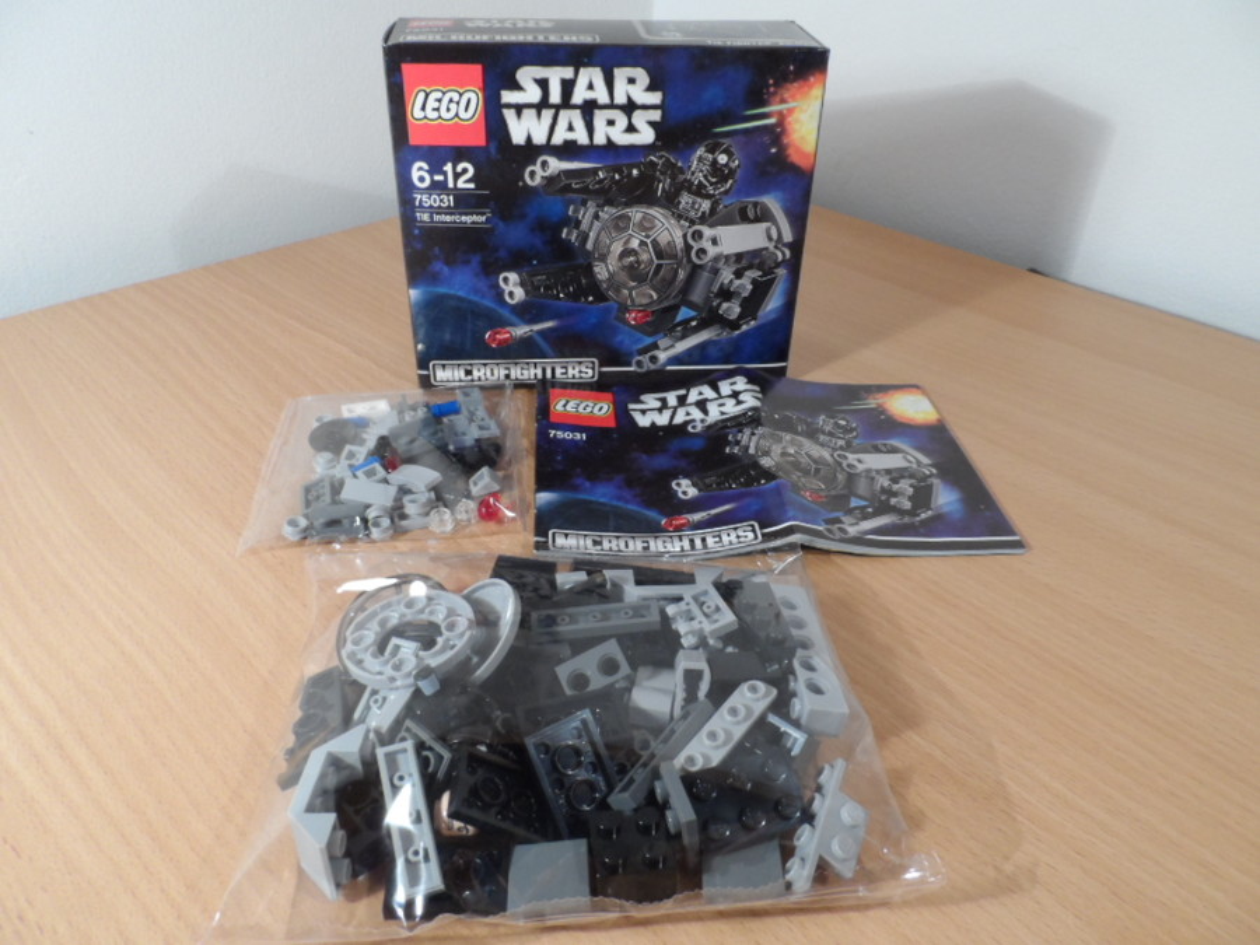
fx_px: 874
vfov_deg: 56.8
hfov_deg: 71.6
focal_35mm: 24
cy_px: 472
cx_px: 630
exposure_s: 1/20
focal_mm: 4
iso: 200
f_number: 3.2
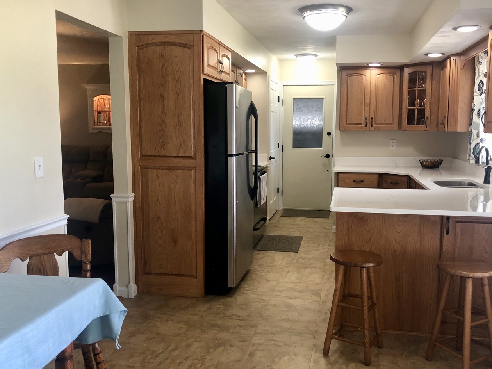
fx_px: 455
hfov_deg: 56.6
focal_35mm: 32
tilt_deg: -6.4
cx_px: 277
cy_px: 188
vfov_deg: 44.2
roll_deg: +0.5
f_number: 1.8
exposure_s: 1/20
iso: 40
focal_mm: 4
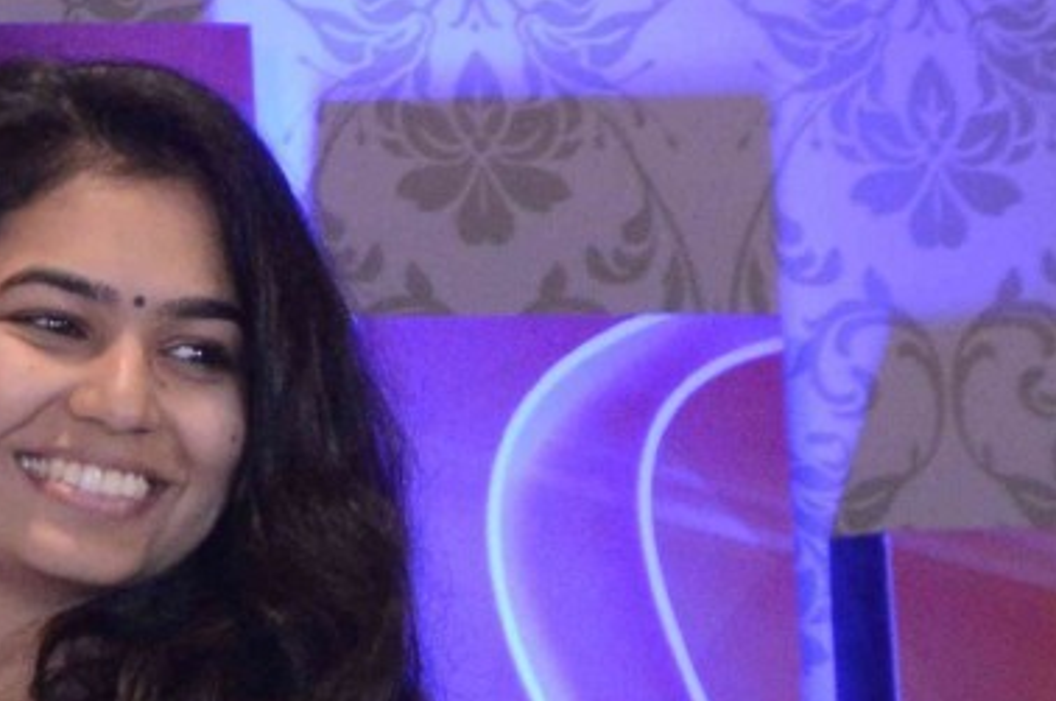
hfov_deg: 2.5
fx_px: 23893
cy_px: 1045
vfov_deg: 1.7
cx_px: -1069
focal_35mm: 816
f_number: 9
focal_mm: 105
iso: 1600
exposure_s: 1/200
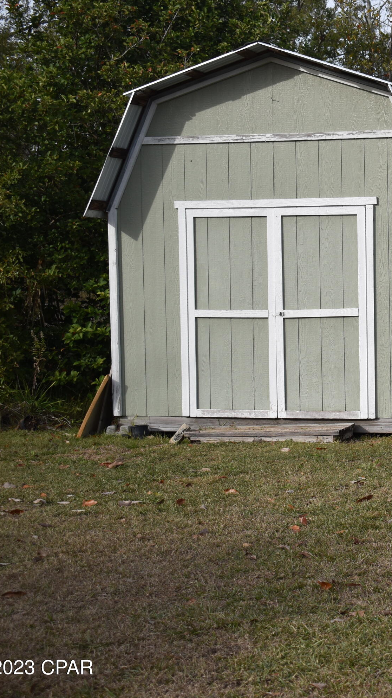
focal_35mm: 76
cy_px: 348
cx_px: 502
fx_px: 1405
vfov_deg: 27.9
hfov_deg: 15.2
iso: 100
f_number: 4.5
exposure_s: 1/640
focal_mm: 32
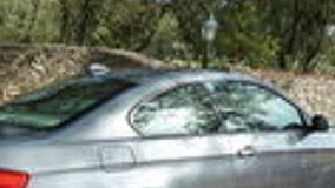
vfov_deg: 25.1
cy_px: 176
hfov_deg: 44.4
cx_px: 139
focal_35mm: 46
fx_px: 409
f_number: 4
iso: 125
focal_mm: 4.1
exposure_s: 1/200
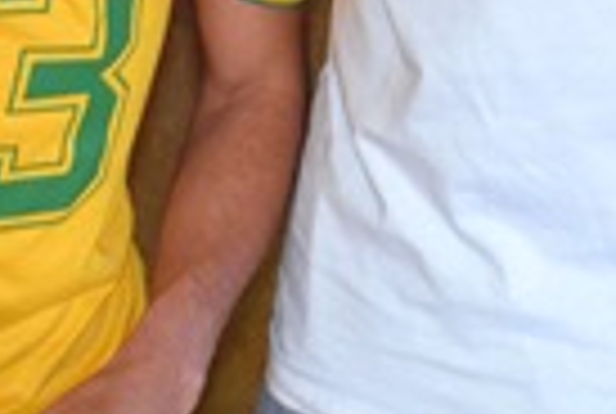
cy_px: -358
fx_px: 2161
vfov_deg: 10.2
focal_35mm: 126
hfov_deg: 16.1
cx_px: 135
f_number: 3.5
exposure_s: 1/60
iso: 1100
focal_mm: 18
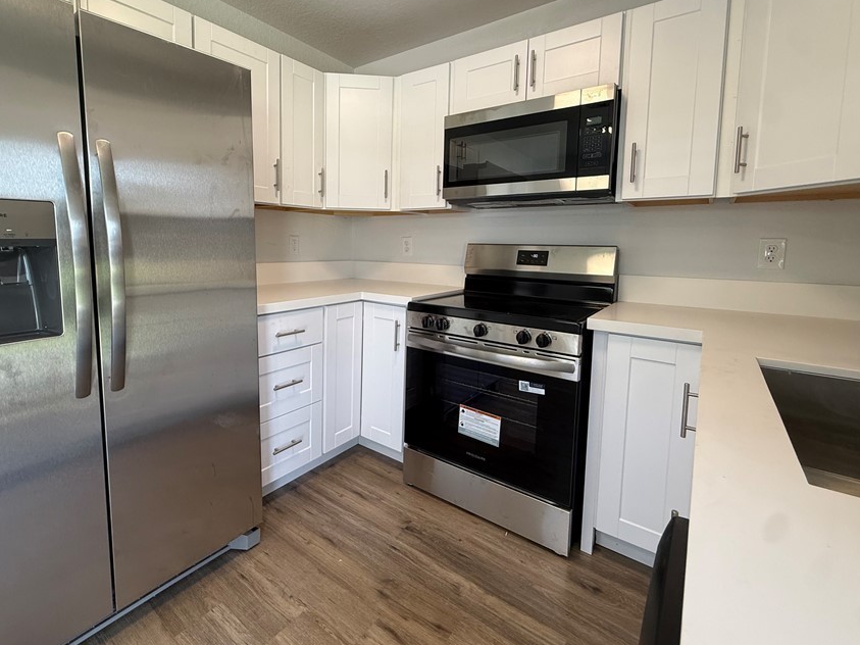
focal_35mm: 17
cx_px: 375
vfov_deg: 74.3
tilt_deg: -6.1
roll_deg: -1.2
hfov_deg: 90.6
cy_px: 279
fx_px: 422
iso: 160
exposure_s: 1/120
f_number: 2.2
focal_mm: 2.22
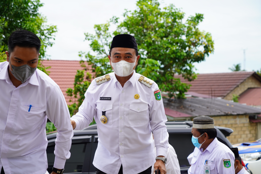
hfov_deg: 28.8
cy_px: 87
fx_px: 508
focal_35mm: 70
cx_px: 130
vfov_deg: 19.5
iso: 100
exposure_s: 1/400
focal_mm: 70
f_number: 5
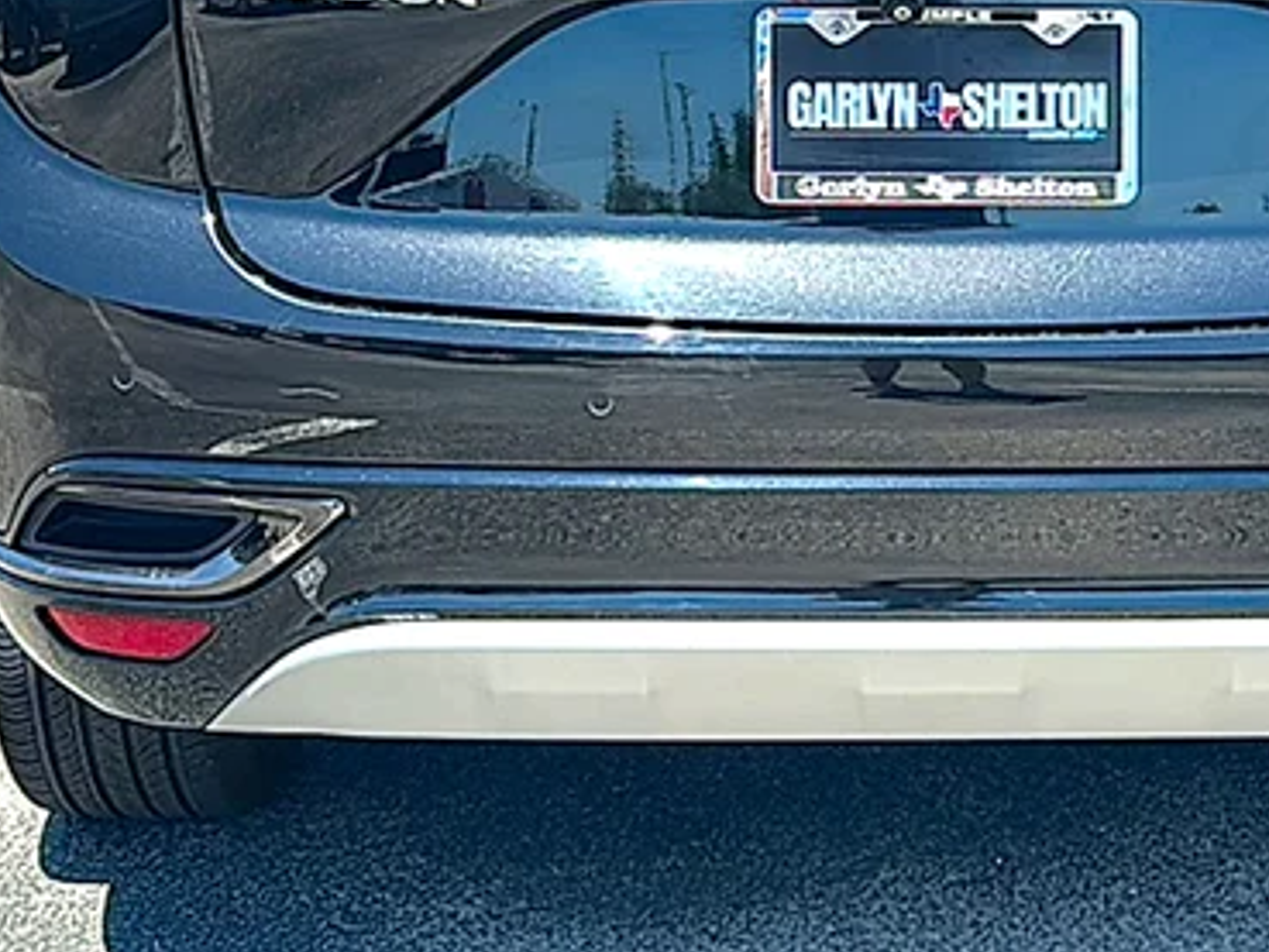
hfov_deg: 26.5
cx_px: 1011
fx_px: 2640
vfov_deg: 20.0
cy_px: 81
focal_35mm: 72
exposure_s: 1/1852
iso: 80
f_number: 1.78
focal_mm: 6.86
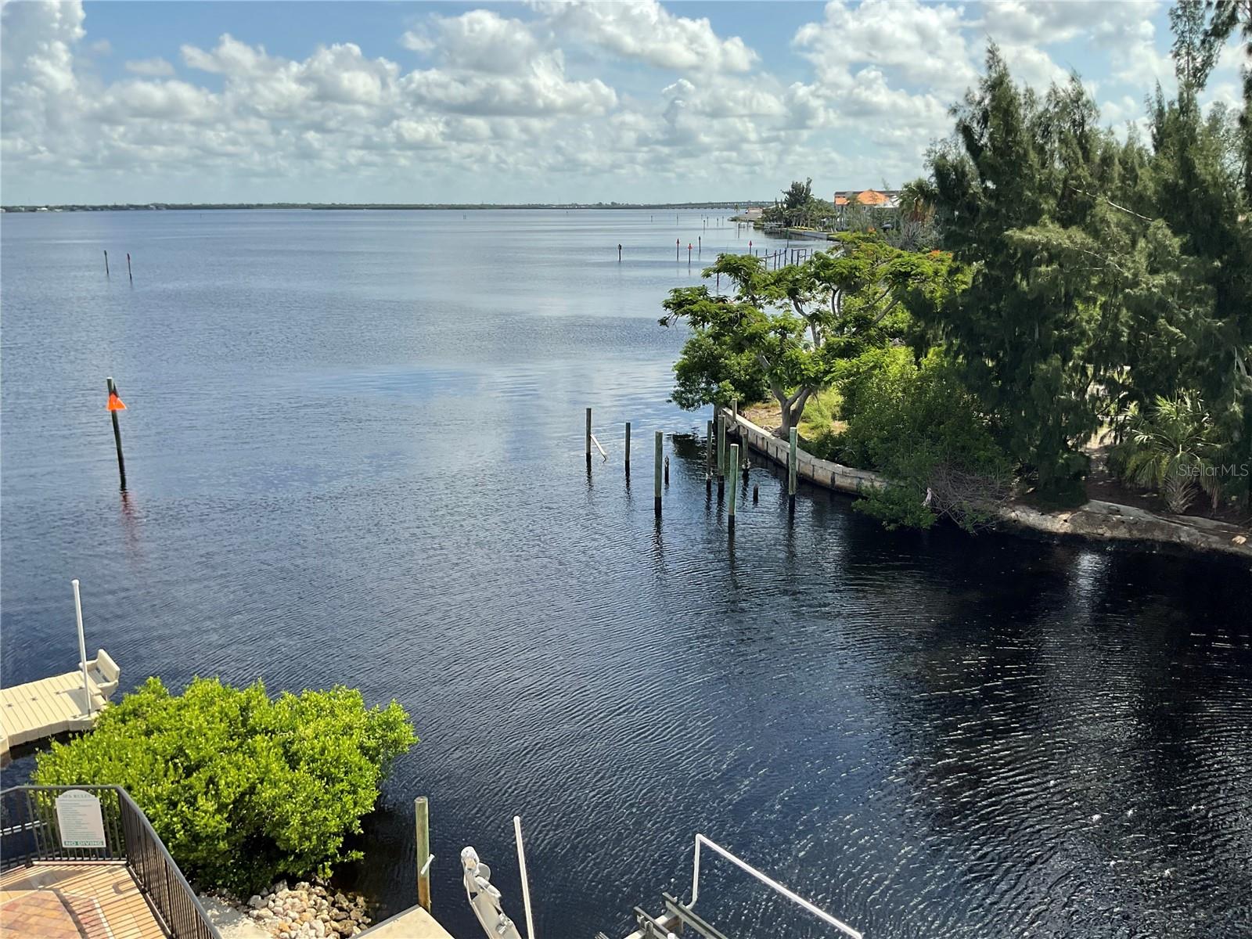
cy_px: 470
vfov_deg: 48.2
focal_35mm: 29
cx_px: 626
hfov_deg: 61.7
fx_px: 1049
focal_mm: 3
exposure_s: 1/1675
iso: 16
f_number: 1.8
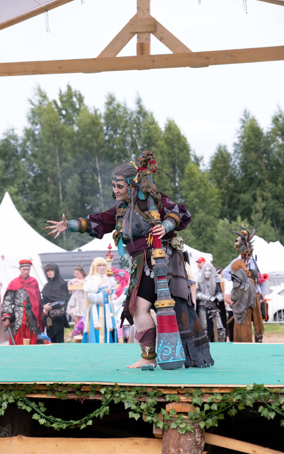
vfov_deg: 24.4
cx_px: 135
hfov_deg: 15.4
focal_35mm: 85
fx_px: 1053
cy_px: 228
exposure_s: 1/1000
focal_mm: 55
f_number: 3.6
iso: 320
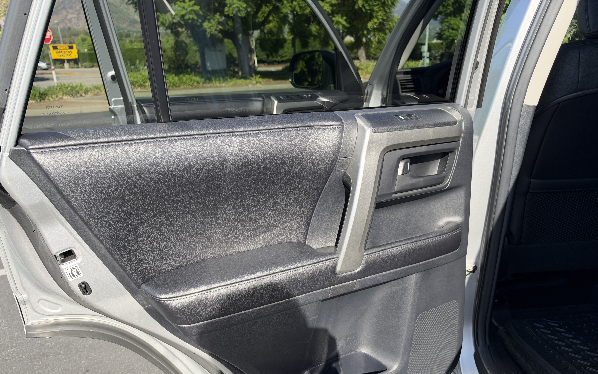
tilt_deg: -21.3
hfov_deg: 70.4
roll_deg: +2.9
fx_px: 424
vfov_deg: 47.3
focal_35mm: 26
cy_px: 228
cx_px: 303
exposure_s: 1/1307
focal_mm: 6.93
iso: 100
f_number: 1.8
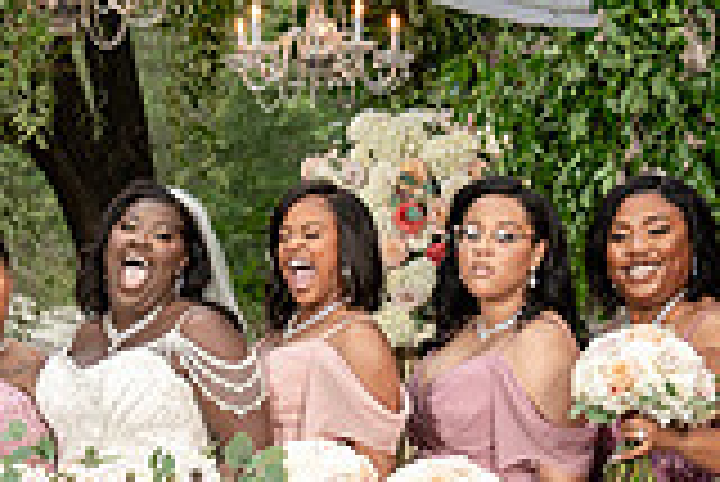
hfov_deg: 13.8
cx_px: 65
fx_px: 2943
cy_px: 618
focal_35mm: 147
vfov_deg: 9.2
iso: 640
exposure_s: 1/200
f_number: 4
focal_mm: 39
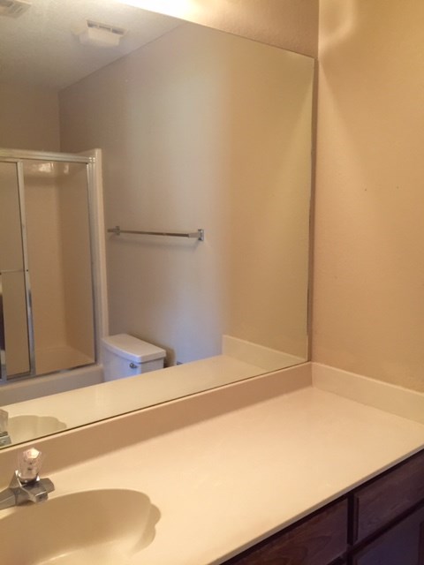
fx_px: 474
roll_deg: +0.1
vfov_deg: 61.7
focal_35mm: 29
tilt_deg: -6.4
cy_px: 282
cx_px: 212
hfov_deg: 48.2
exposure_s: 1/30
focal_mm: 4.15
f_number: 2.2
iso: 80
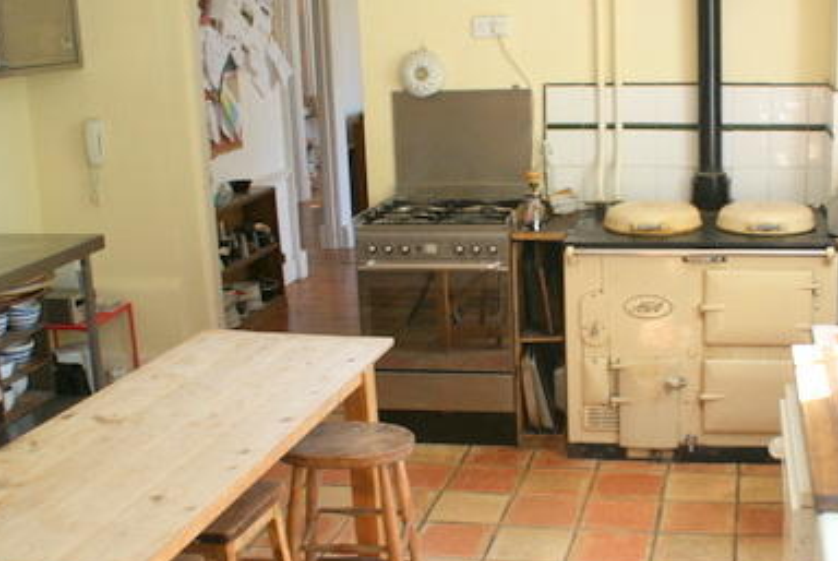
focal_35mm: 50
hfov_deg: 38.8
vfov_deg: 27.1
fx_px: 1165
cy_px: 291
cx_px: 602
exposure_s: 1/40
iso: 100
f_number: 4.5
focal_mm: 20
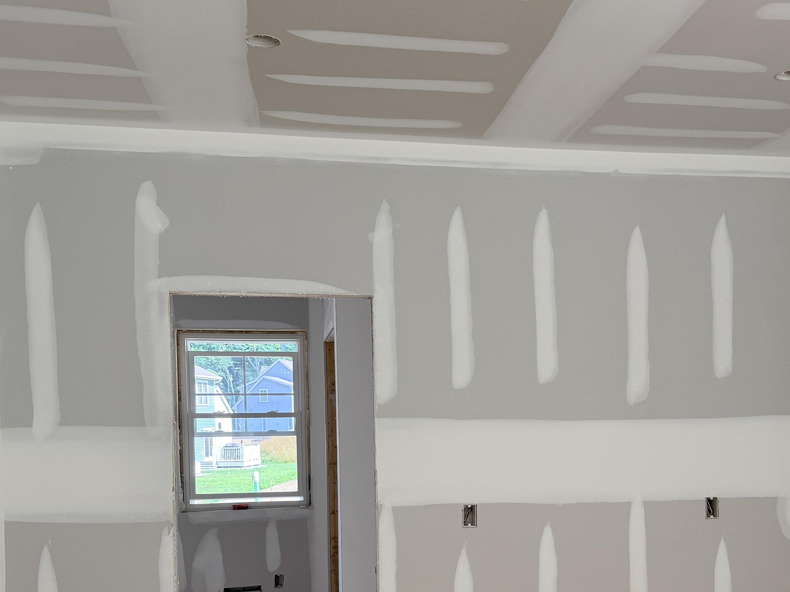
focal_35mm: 43
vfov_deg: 32.9
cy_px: 453
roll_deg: +1.3
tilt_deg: -3.2
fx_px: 981
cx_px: 485
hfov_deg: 43.6
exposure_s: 1/188
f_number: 1.78
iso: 100
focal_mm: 6.76
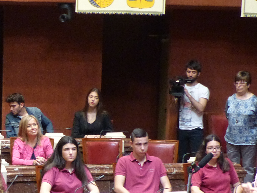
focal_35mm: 120
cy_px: 153
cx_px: 6
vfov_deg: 12.3
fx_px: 891
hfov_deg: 16.1
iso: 400
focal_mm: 7.4
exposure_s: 1/15
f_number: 2.8
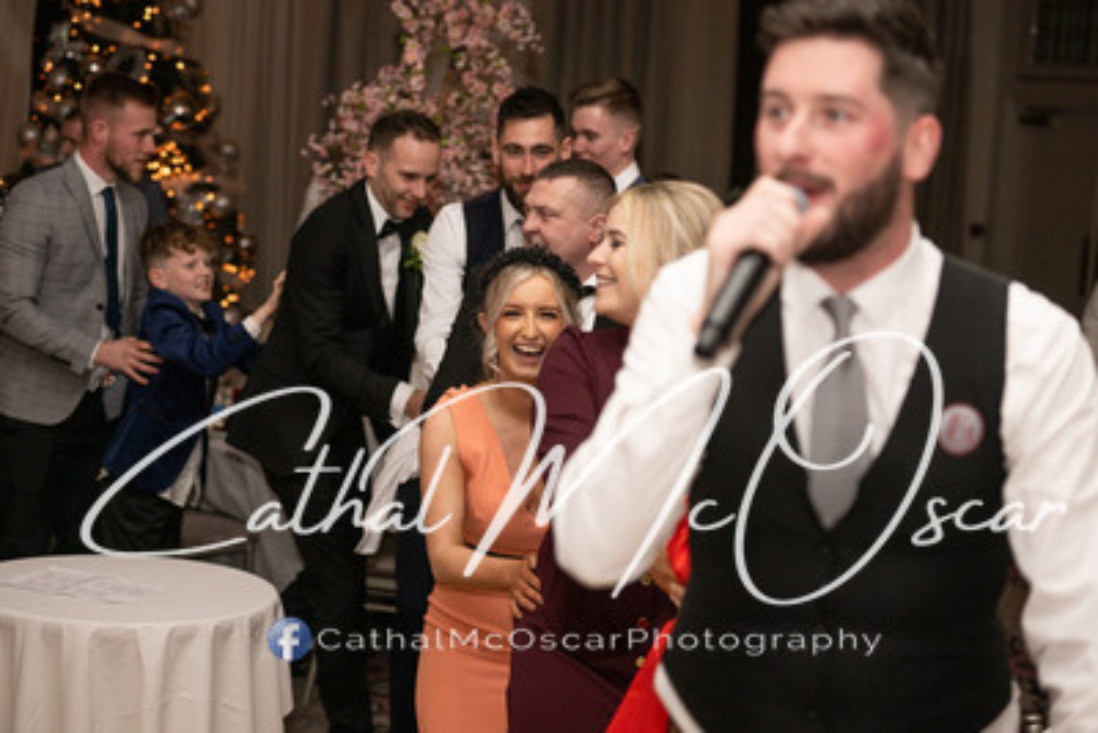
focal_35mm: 70
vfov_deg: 19.5
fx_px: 2136
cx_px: 549
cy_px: 366
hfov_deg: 28.8
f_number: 2.8
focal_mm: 70
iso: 400
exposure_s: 1/320
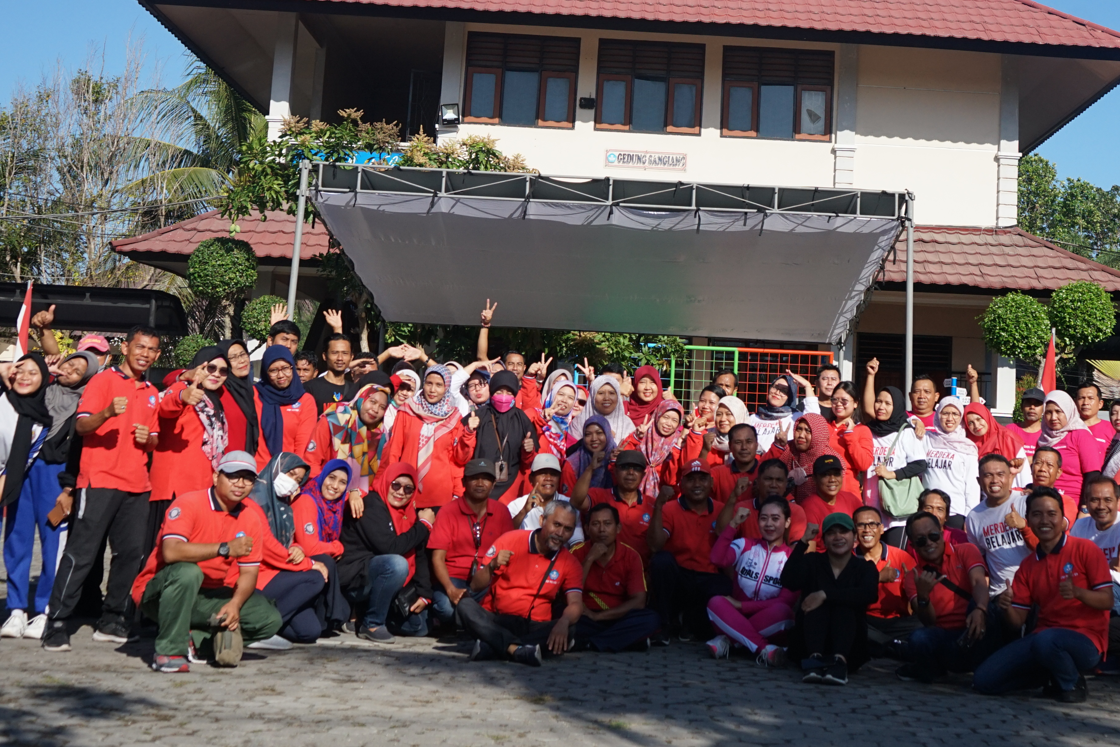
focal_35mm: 56
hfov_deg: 35.3
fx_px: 1742
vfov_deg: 24.0
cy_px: 202
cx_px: 751
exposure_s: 1/3200
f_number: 5
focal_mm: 34
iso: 500
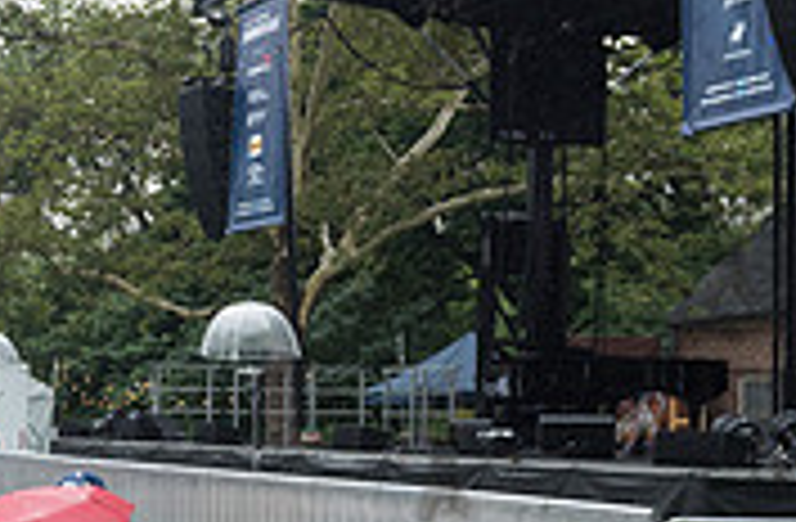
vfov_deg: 15.0
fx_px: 1980
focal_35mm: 90
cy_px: 365
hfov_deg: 21.7
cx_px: -44
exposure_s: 1/250
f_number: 4
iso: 320
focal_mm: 24
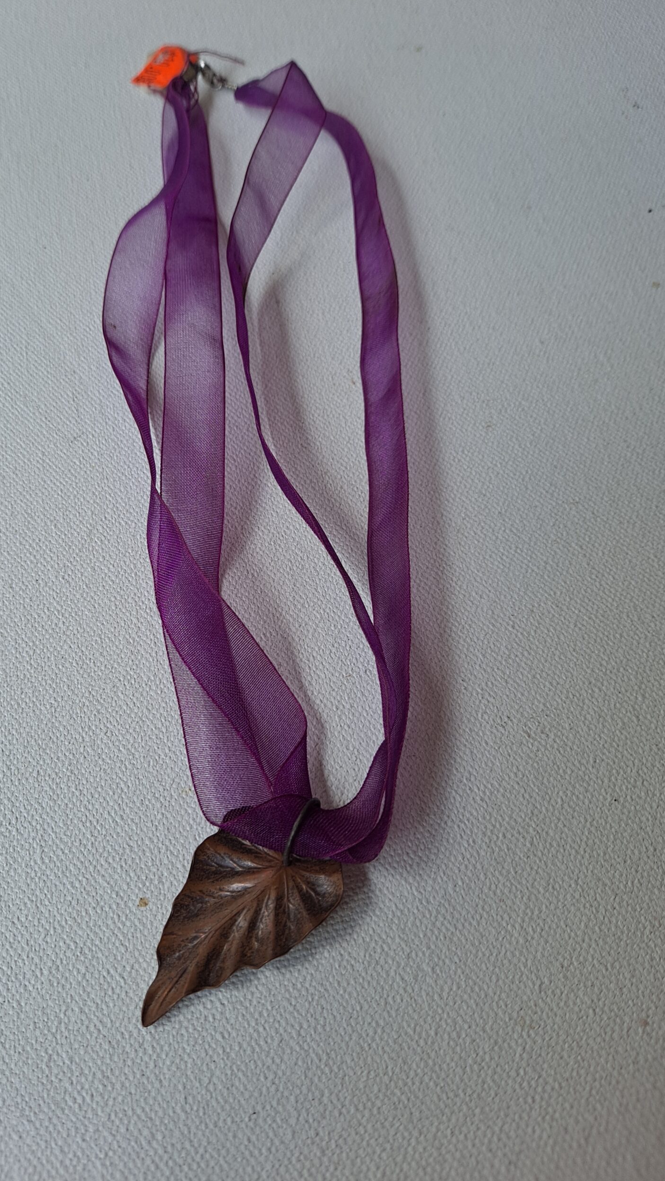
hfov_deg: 41.2
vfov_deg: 67.9
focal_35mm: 28
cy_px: 576
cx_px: 242
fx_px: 878
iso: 32
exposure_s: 1/195
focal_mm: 4.6
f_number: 2
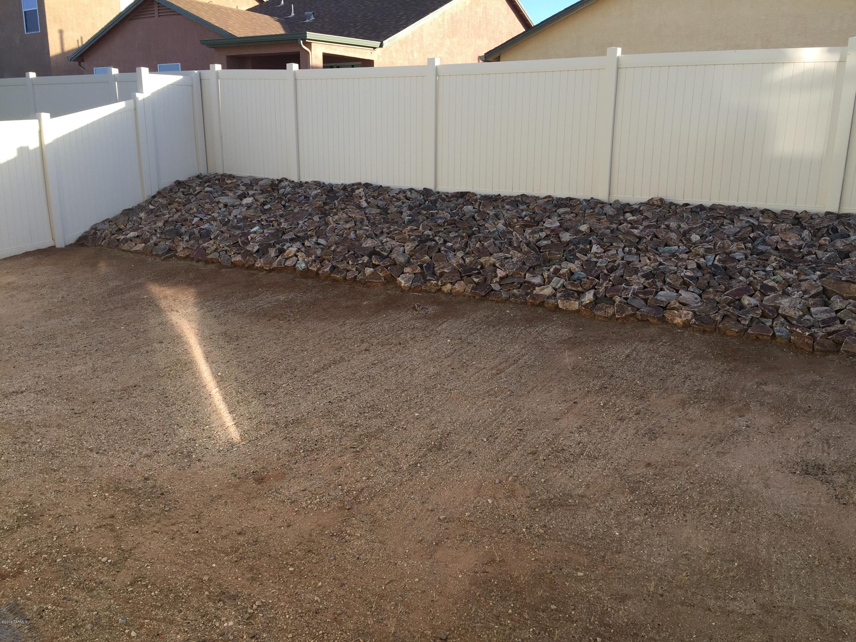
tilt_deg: -13.6
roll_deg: -0.4
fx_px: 717
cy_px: 321
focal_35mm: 29
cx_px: 428
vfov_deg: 48.2
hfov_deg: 61.7
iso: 32
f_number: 2.2
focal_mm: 4.15
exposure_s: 1/514
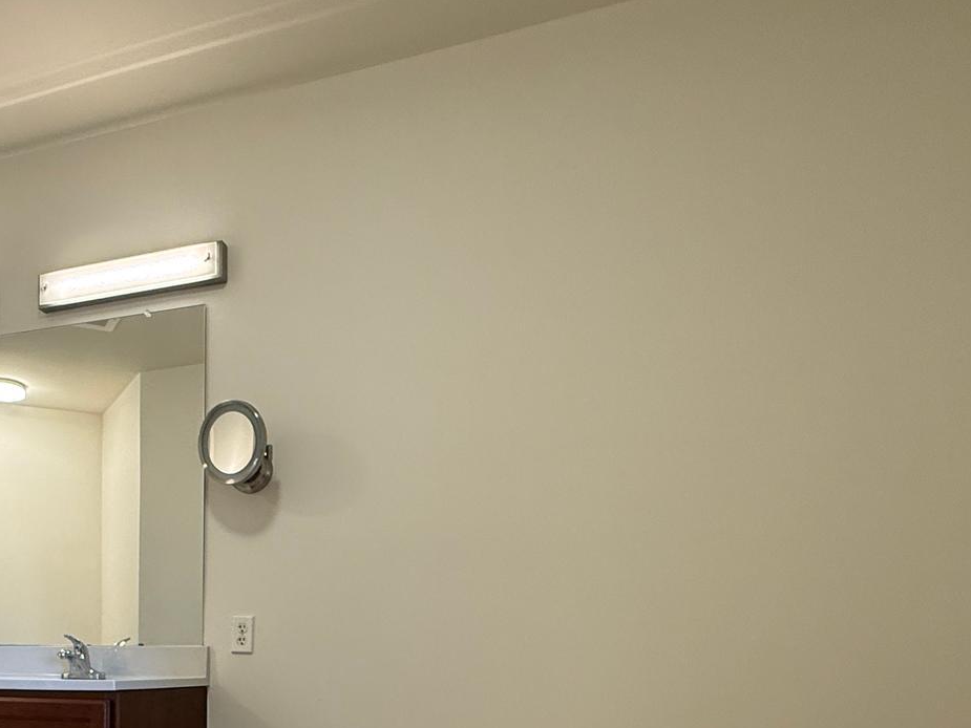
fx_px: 870
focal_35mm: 31
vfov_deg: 41.5
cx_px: 281
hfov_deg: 56.3
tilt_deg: -0.7
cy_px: 667
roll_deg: -0.1
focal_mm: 2.22
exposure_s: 1/60
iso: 200
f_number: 2.2
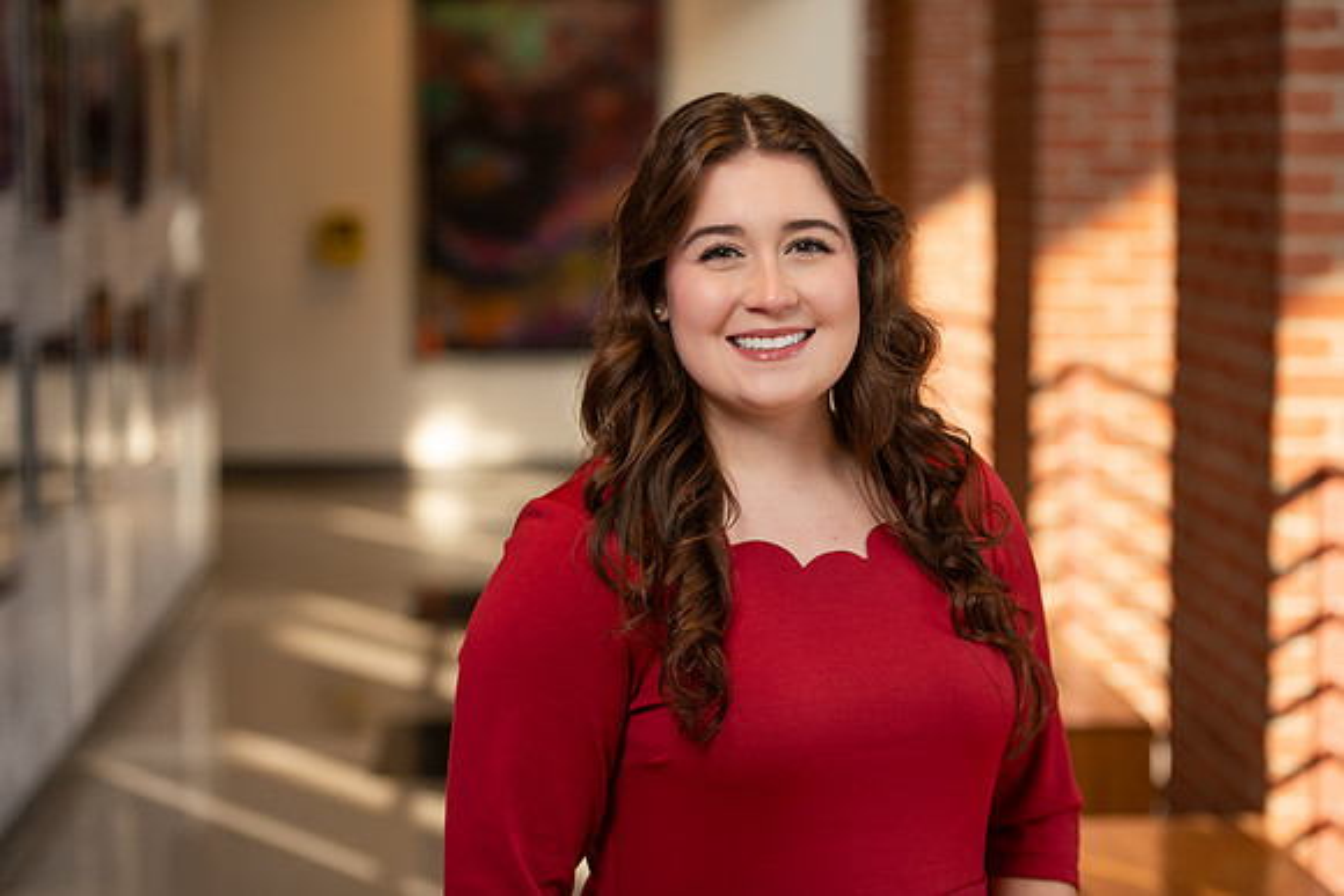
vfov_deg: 16.1
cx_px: 672
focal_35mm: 85
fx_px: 3174
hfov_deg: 23.9
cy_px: 448
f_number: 3.2
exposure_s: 1/250
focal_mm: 85
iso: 250
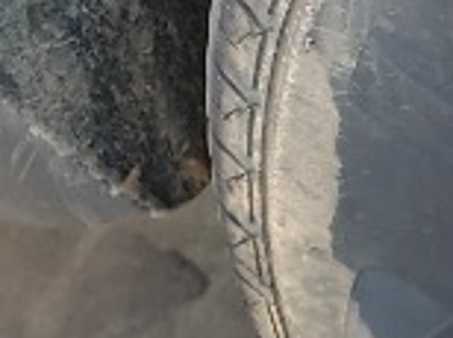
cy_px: -106
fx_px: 2091
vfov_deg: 9.1
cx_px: 1503
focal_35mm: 160
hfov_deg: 9.0
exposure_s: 1/120
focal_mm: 4.6
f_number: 1.8
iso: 50
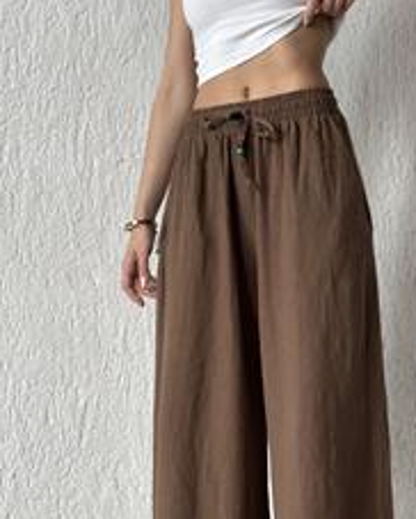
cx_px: 263
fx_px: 1353
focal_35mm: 88
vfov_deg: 21.7
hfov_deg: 17.5
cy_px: 297
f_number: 1.78
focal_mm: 6.86
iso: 125
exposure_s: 1/120
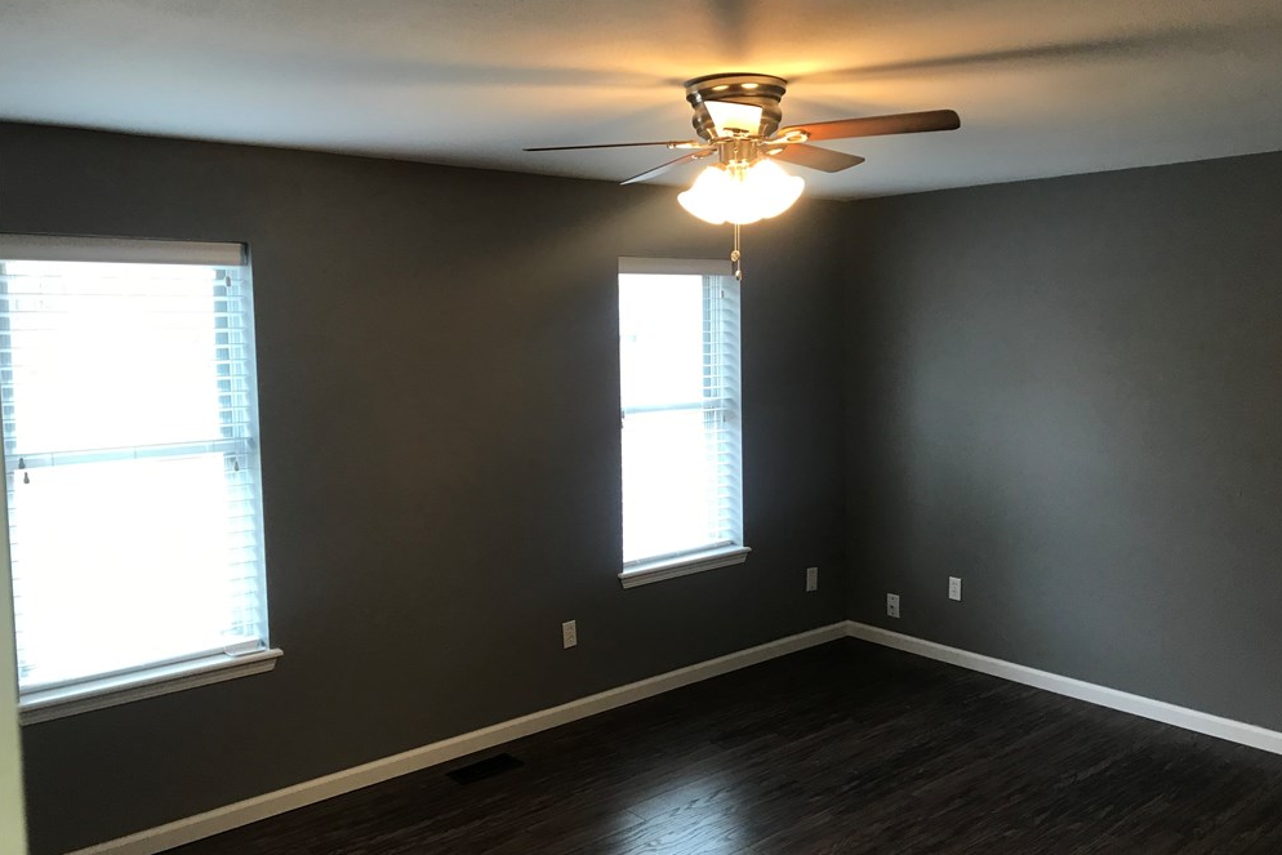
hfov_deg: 61.9
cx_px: 656
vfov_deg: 43.6
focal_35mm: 30
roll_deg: +2.2
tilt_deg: -5.9
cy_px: 423
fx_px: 1068
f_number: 1.8
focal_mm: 3.99
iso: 32
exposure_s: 1/24
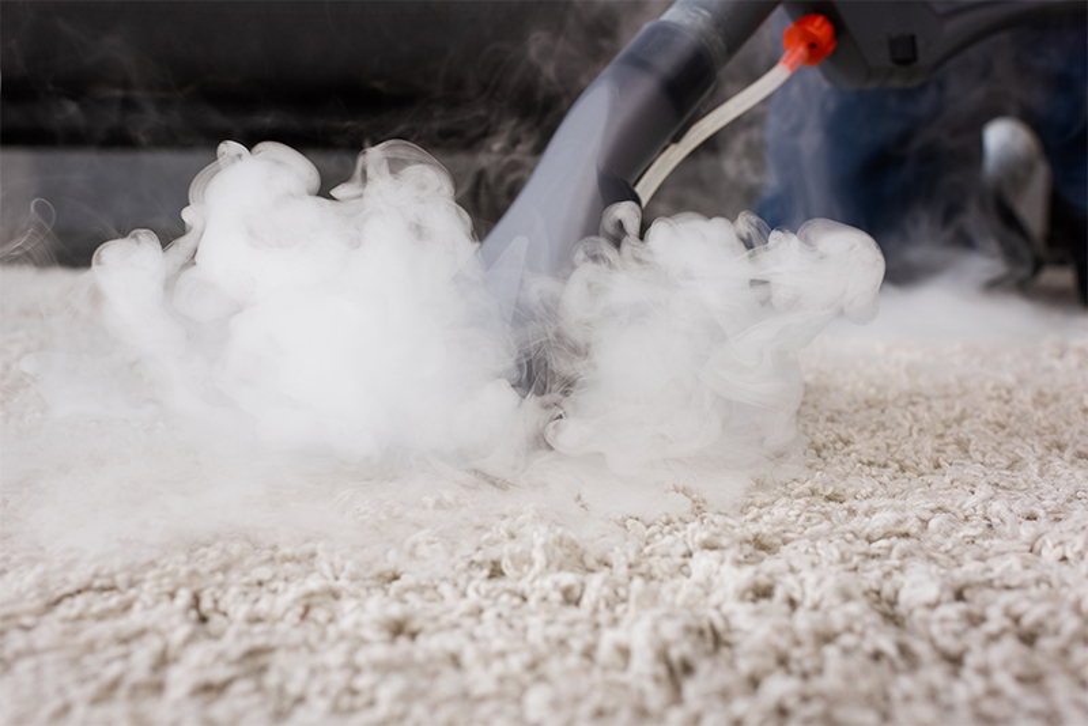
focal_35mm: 35
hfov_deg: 54.4
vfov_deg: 37.9
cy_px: 363
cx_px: 544
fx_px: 1058
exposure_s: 1/160
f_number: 6.3
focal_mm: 35
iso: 400
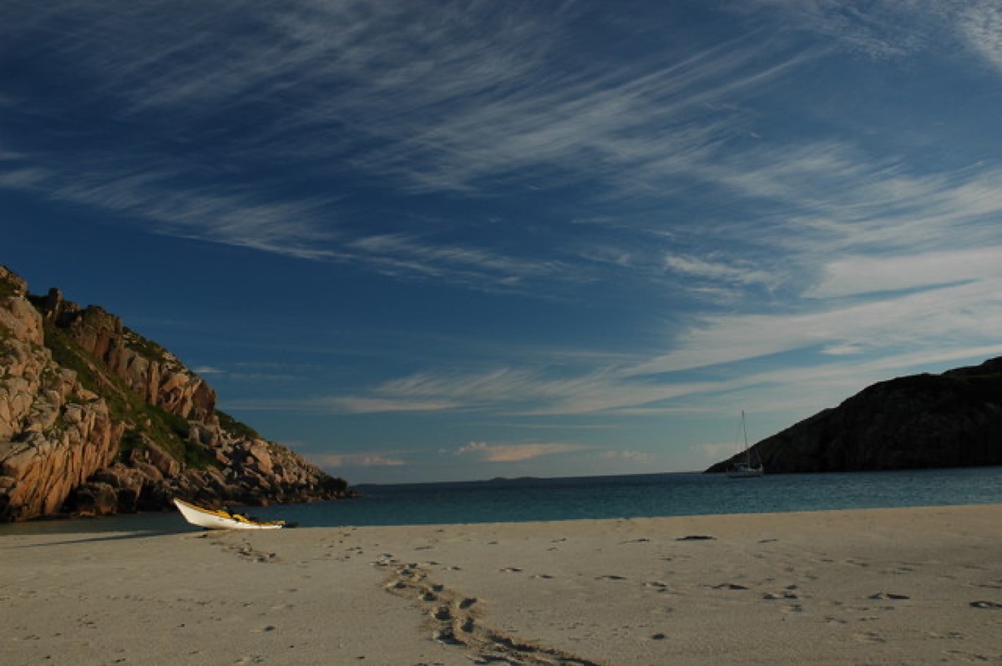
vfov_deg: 36.8
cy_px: 333
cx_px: 501
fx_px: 1001
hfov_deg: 53.2
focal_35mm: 36
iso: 200
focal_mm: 24
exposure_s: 1/125
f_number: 9
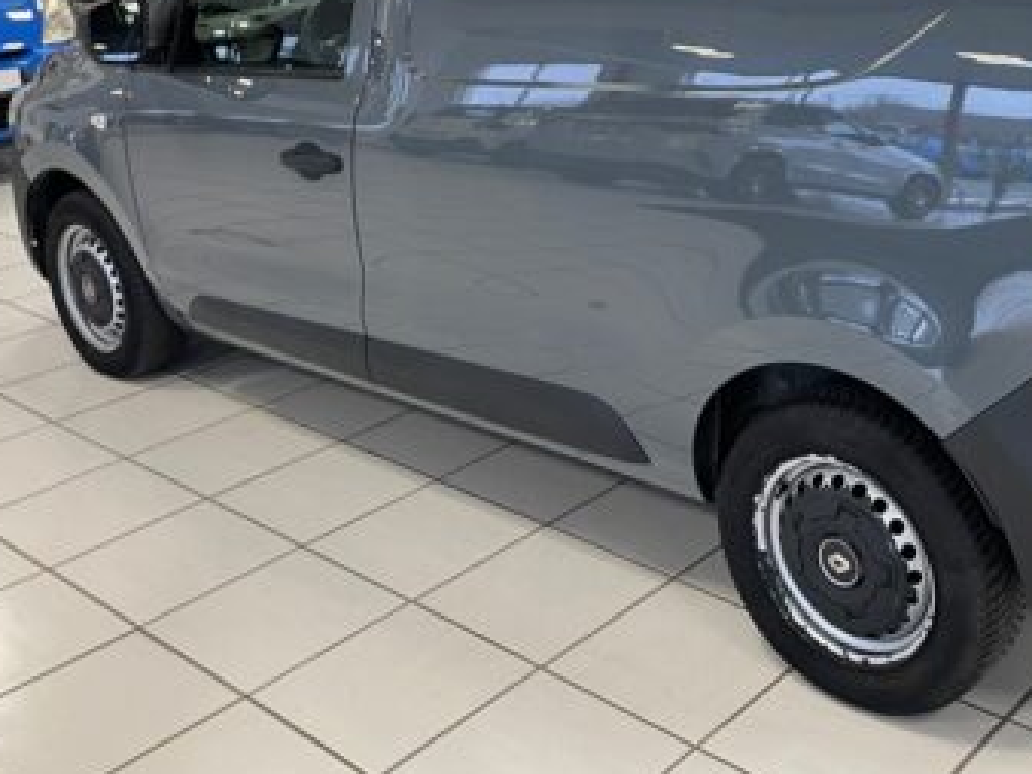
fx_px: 1371
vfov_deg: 31.0
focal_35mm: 46
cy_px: 201
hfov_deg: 40.5
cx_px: 721
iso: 125
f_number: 1.6
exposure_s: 1/77
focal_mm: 4.2
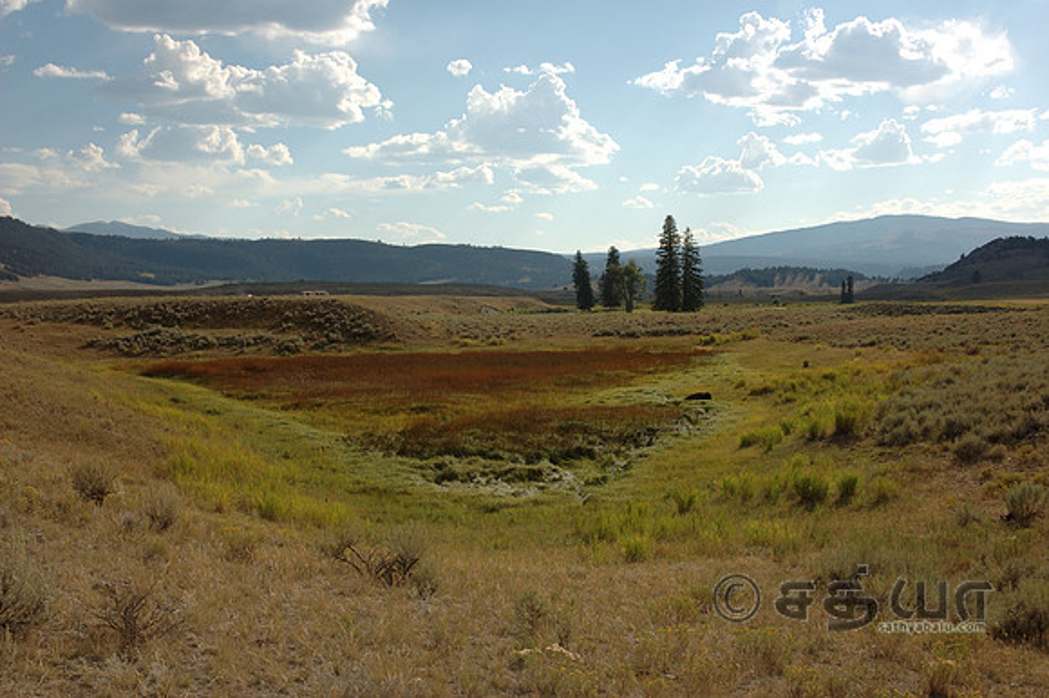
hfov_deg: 48.0
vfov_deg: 33.0
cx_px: 524
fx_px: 1179
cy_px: 349
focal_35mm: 40
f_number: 9
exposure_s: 1/500
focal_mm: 27
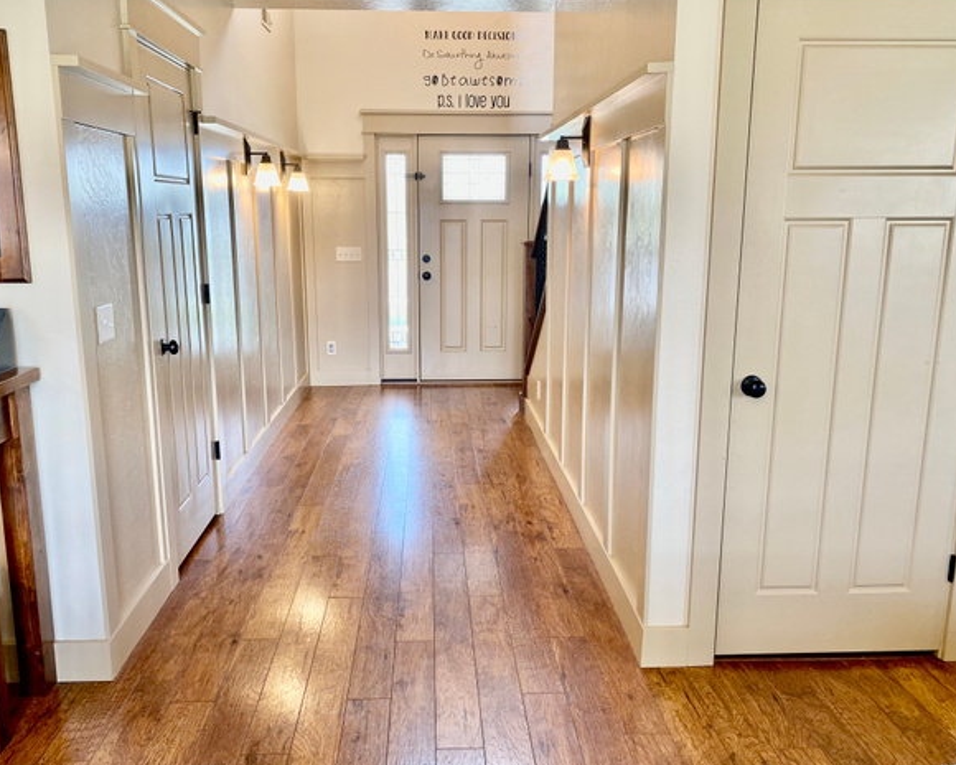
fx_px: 792
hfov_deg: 62.2
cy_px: 381
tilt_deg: -12.6
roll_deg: -0.6
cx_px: 466
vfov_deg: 51.5
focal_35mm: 28
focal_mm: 4.25
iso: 64
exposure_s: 1/60
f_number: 1.8
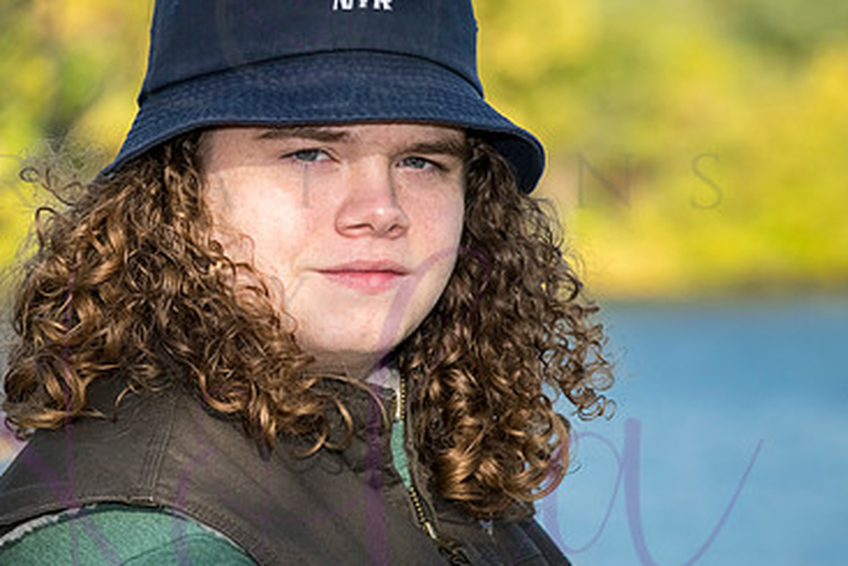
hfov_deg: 9.0
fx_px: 5396
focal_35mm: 229
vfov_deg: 6.0
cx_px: 300
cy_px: 295
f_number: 7.1
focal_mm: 145
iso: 640
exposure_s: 1/1000
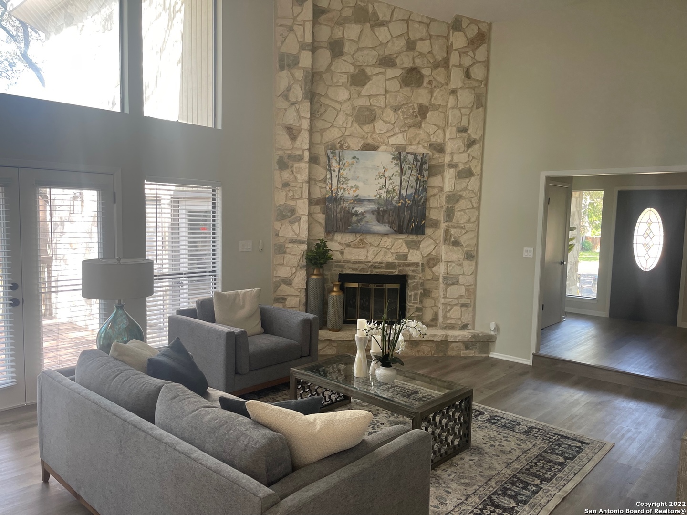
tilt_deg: -4.9
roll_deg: -1.0
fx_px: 516
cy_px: 258
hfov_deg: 67.3
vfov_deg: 53.1
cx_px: 344
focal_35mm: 26
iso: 100
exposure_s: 1/120
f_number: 1.6
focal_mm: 5.1
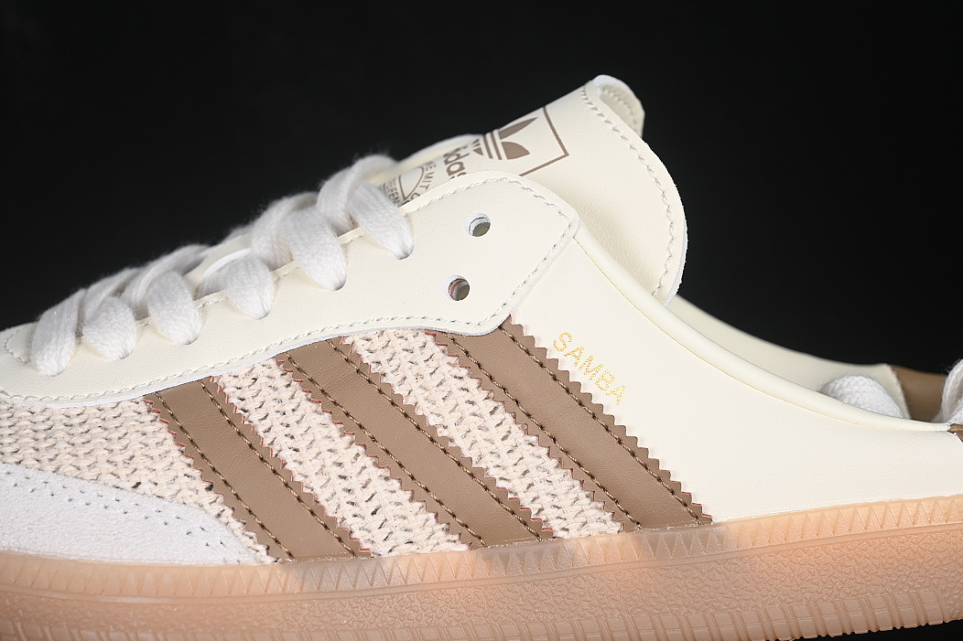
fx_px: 2059
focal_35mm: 77
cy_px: 325
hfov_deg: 26.3
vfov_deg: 17.7
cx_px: 481
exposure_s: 1/80
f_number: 7.1
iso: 160
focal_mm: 50
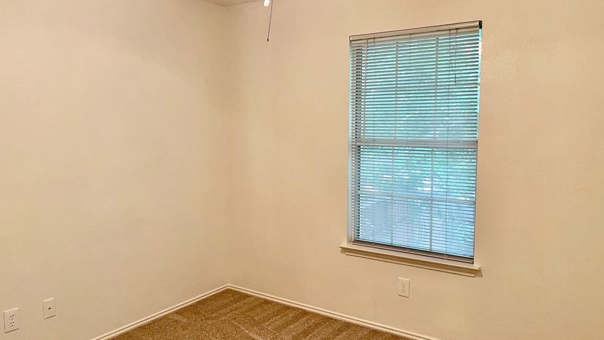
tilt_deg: -6.0
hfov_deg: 66.1
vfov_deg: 40.2
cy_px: 161
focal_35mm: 29
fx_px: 465
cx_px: 306
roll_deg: +0.6
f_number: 1.6
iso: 250
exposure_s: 1/60
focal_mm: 5.1
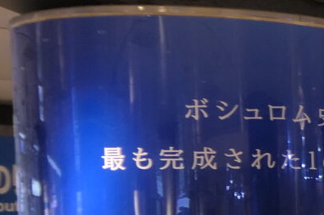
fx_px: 1035
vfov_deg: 11.5
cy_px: 303
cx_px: 709
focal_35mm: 115
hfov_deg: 14.0
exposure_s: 1/125
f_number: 1.8
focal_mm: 8.8
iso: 125
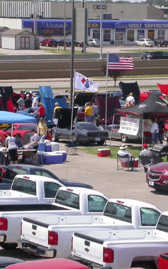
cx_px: 105
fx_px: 1443
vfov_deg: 10.6
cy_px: 134
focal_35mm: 197
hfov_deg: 6.7
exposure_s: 1/364
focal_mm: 28.8
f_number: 6.8
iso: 100
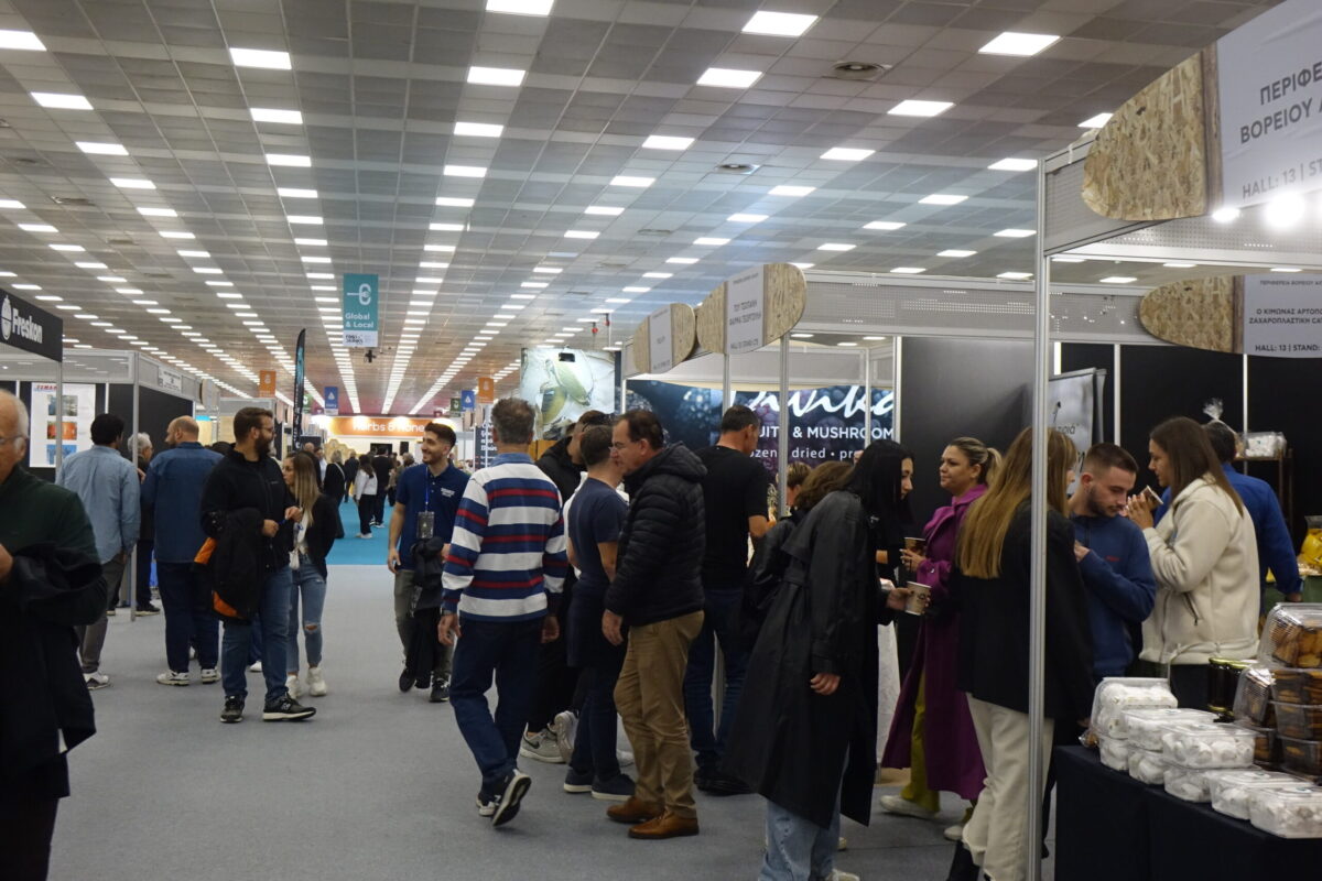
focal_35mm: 36
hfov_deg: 53.1
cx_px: 661
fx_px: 1322
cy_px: 440
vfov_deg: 36.9
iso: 1000
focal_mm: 13.37
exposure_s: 1/200
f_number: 3.2
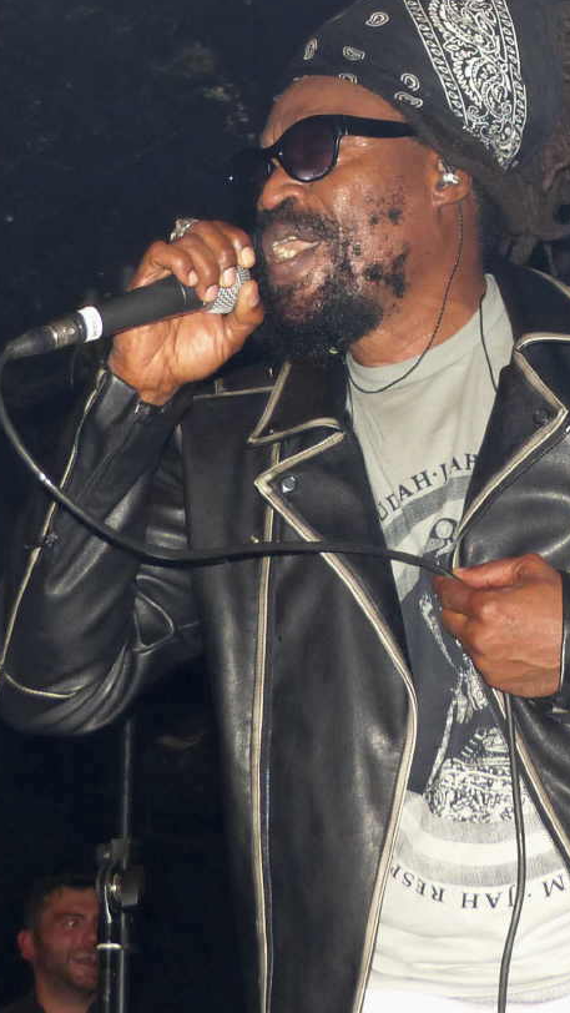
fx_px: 1262
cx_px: 432
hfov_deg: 25.1
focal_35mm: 47
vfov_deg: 43.7
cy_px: 459
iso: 160
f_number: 2.8
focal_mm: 6.3
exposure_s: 1/60
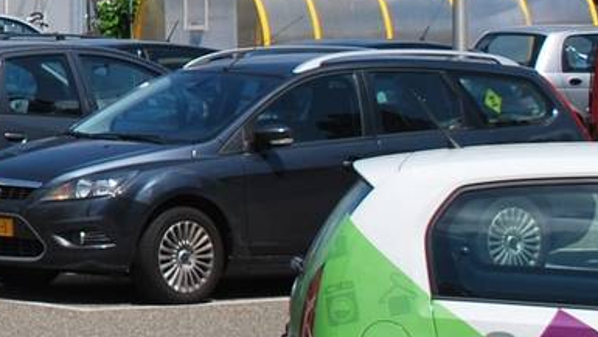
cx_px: -778
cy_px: -160
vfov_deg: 4.5
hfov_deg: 7.5
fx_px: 4267
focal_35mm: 269
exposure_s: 1/320
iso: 100
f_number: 9
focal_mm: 34
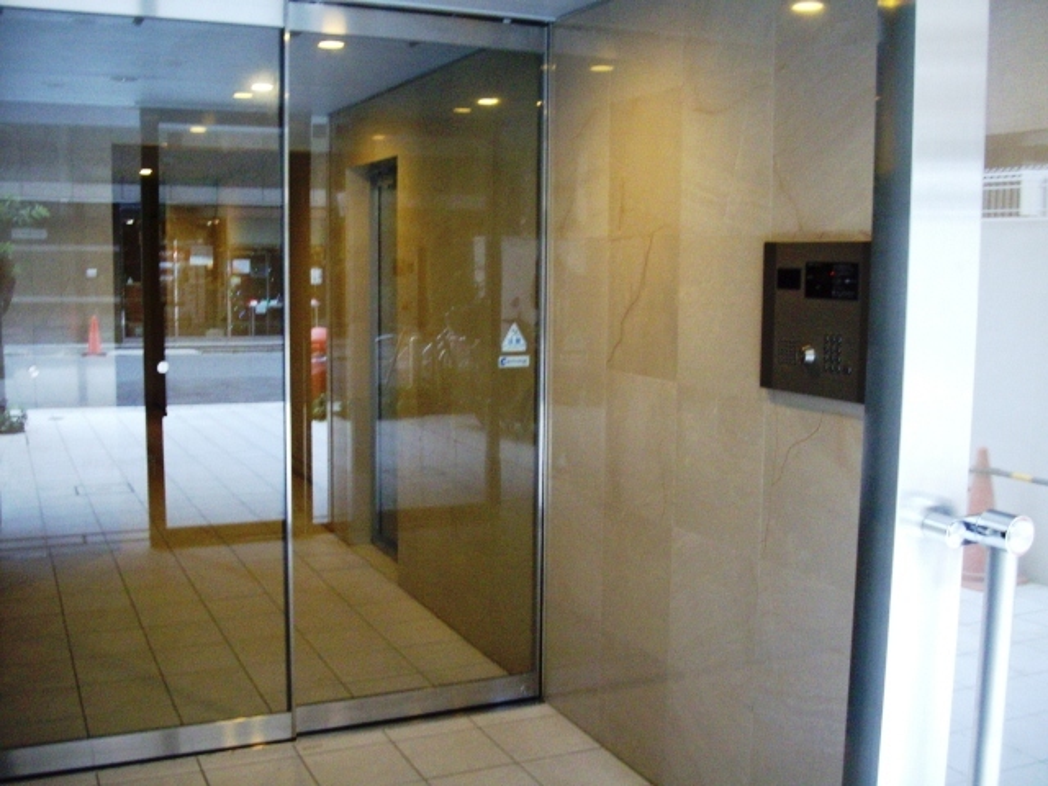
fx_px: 1120
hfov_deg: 50.1
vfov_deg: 38.7
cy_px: 393
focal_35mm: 37
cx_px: 524
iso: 400
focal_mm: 6.2
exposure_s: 1/25
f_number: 2.8
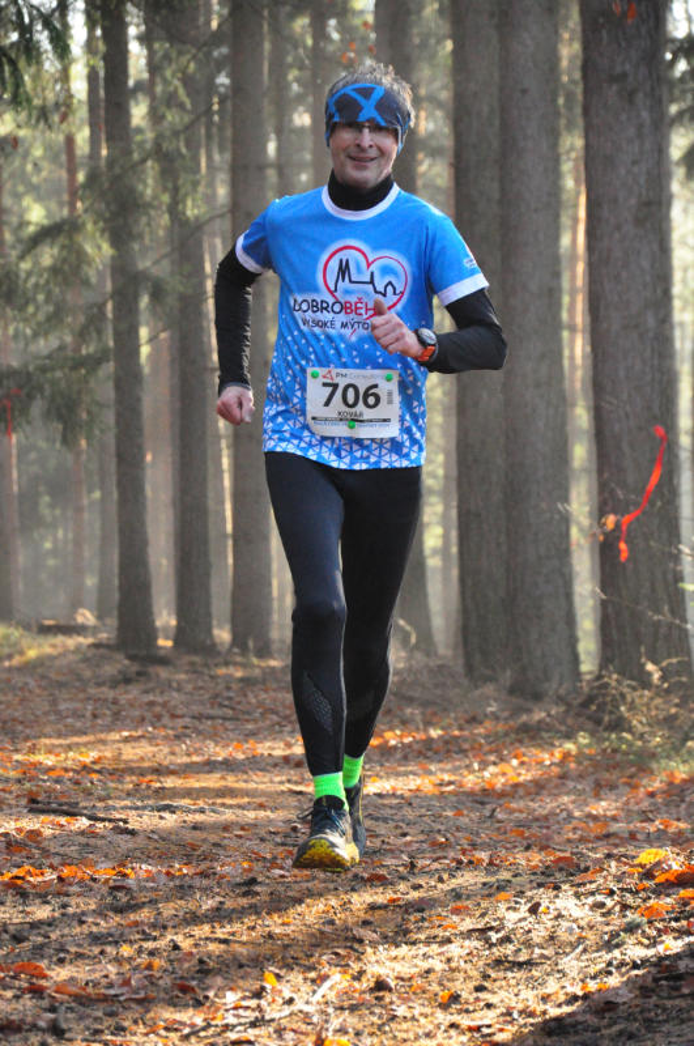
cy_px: 523
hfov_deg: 8.7
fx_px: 4568
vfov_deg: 13.1
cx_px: 347
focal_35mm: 158
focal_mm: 105
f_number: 5.6
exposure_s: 1/640
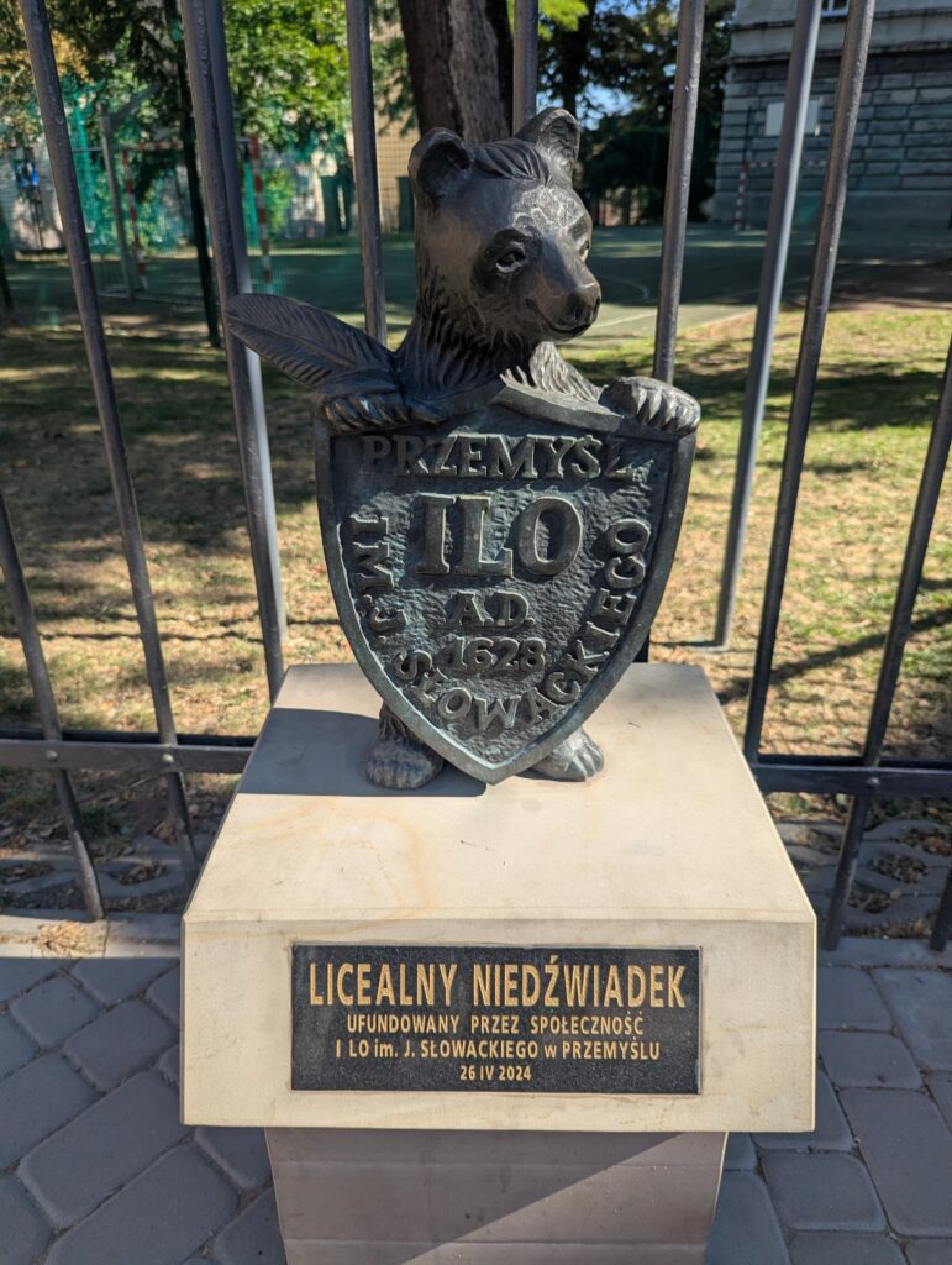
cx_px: 476
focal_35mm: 24
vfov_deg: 71.5
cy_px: 632
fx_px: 878
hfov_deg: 56.9
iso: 45
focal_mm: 6.81
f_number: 1.85
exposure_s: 1/960
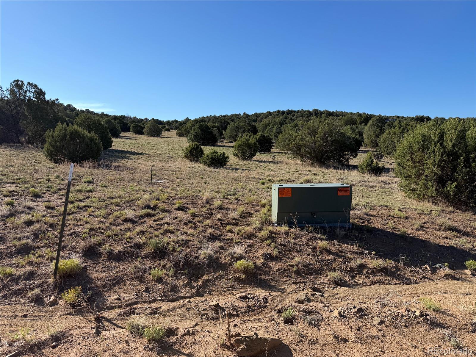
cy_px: 178
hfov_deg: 71.6
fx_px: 330
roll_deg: +0.9
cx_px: 238
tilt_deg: -6.0
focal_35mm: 24
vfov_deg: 56.8
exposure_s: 1/4167
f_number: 1.78
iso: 80
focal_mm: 6.76
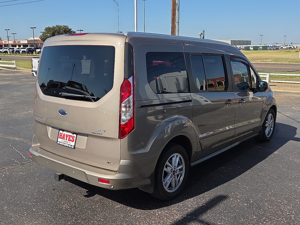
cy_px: 112
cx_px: 150
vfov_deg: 40.7
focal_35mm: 35
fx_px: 303
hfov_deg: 52.6
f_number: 1.8
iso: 25
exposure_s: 1/1667
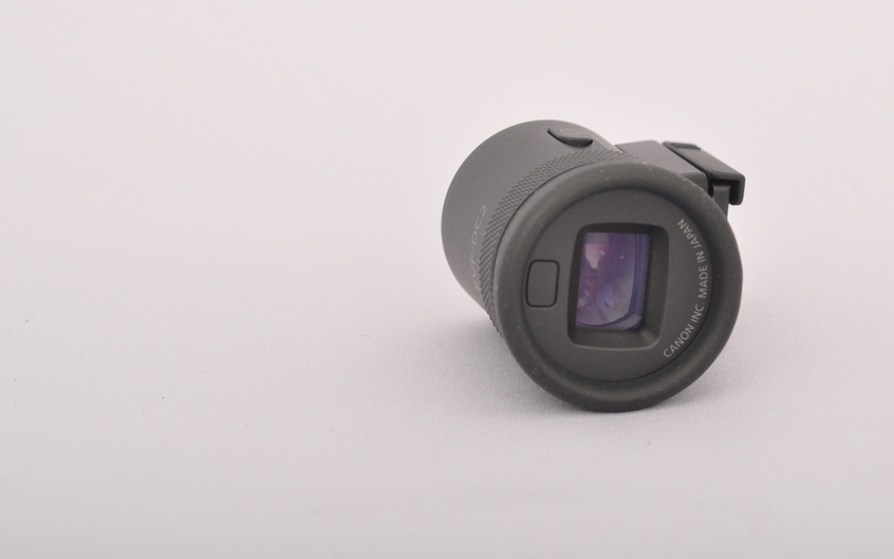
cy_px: 287
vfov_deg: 10.1
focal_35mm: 130
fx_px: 3168
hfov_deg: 16.0
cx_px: 560
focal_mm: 60
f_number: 8
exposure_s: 1/250
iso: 400
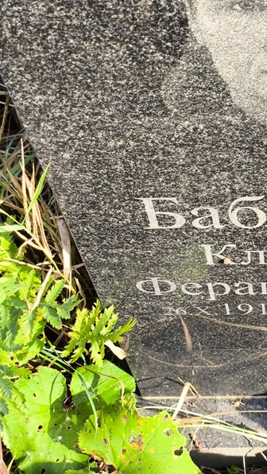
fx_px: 917
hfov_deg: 16.1
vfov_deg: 29.0
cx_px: 299
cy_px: 237
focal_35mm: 73
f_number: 1.7
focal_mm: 4.71
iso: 50
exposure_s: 1/246
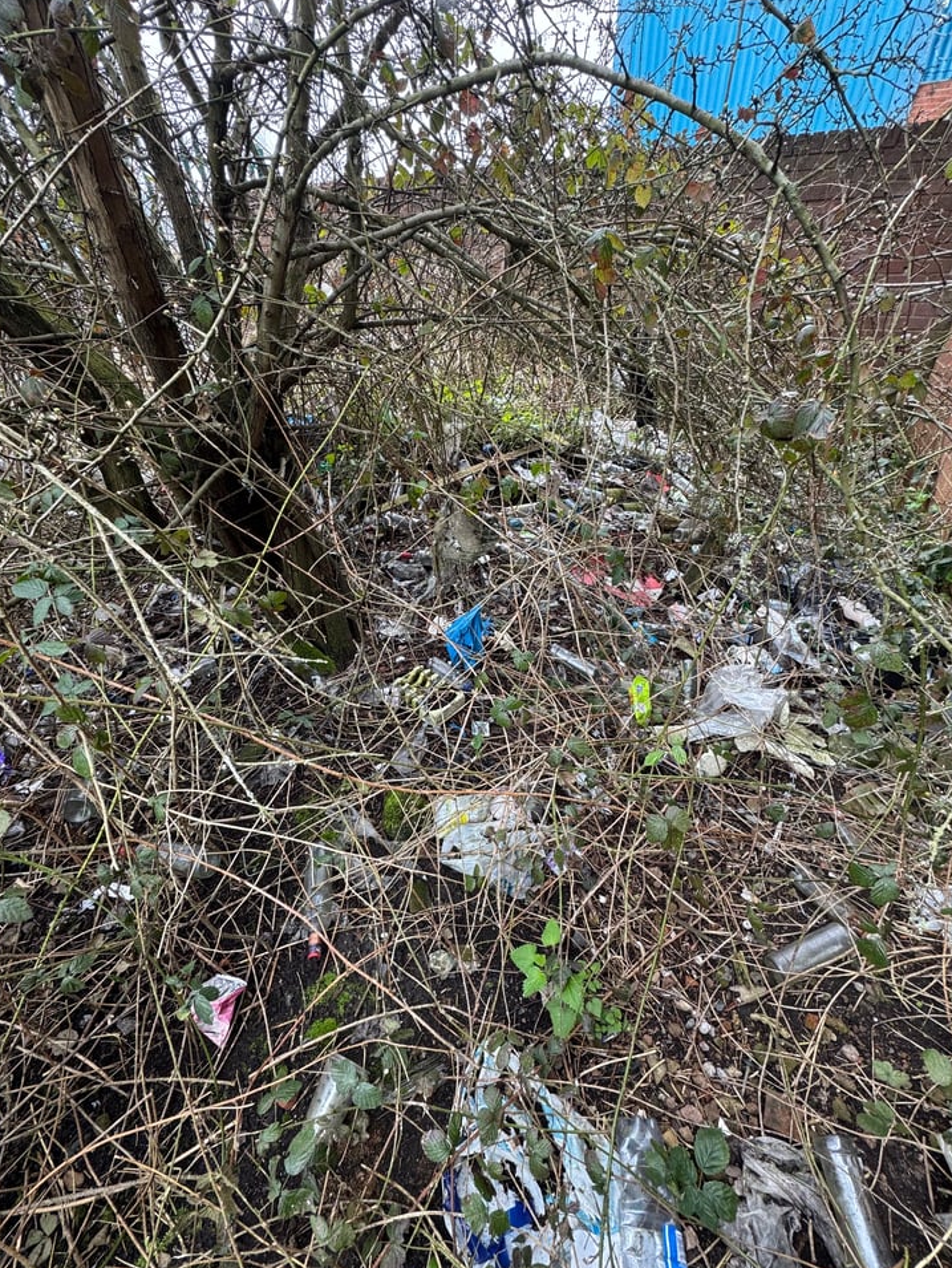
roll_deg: +3.3
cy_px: 641
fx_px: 550
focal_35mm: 15
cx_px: 475
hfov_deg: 81.8
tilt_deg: -35.1
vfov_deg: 98.1
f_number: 2.2
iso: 100
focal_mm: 2.22
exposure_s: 1/99
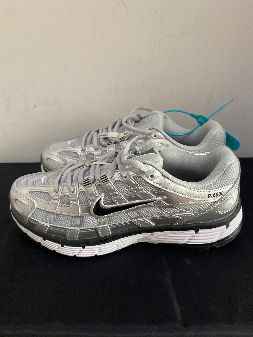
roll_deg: +2.8
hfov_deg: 51.4
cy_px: 167
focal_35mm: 27
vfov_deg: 65.3
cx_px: 129
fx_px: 263
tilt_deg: -27.0
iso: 320
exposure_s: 1/60
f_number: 1.8
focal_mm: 4.25
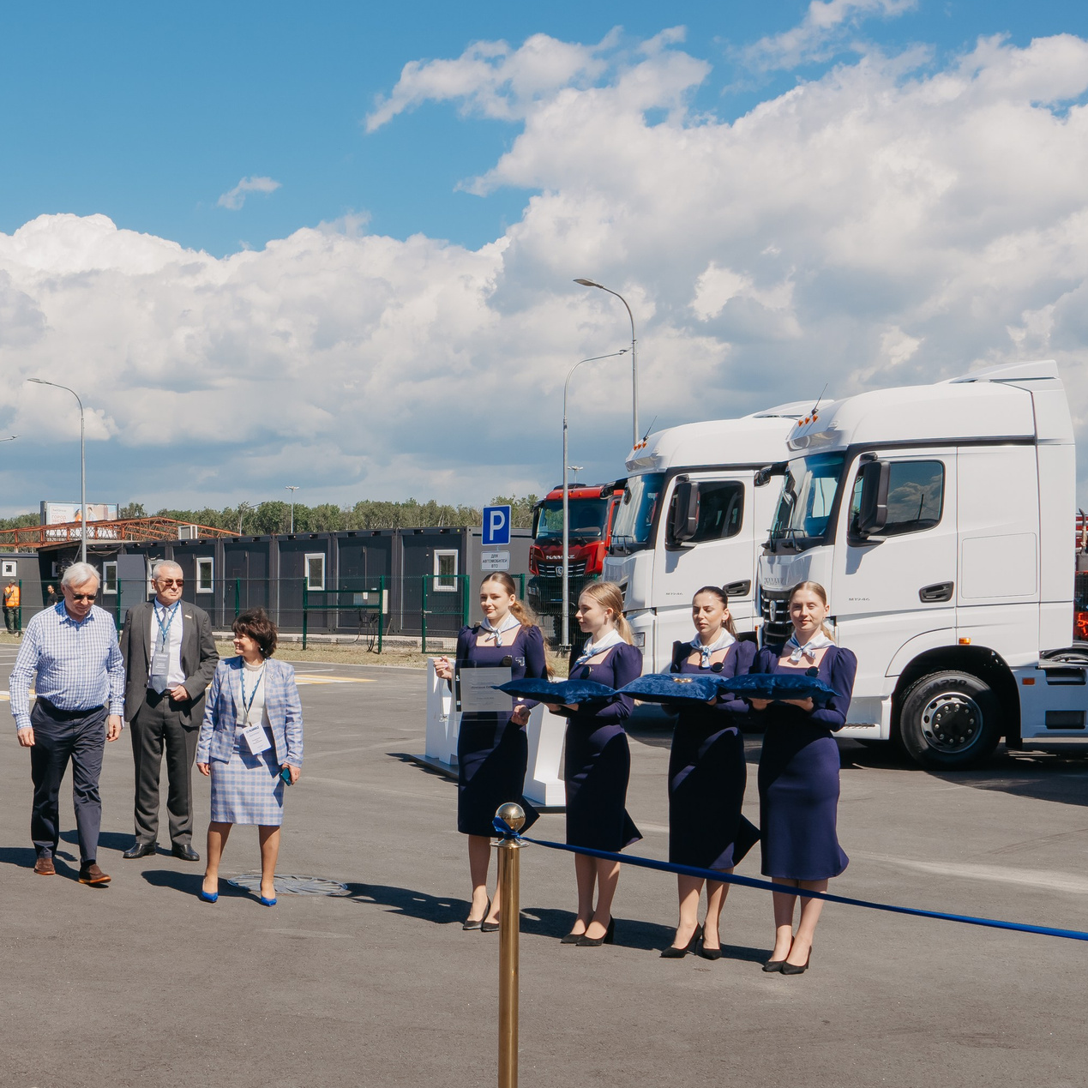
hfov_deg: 33.8
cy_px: 677
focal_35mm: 48
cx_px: 151
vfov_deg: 35.2
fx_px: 1707
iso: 160
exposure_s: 1/125
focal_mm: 28
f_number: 14
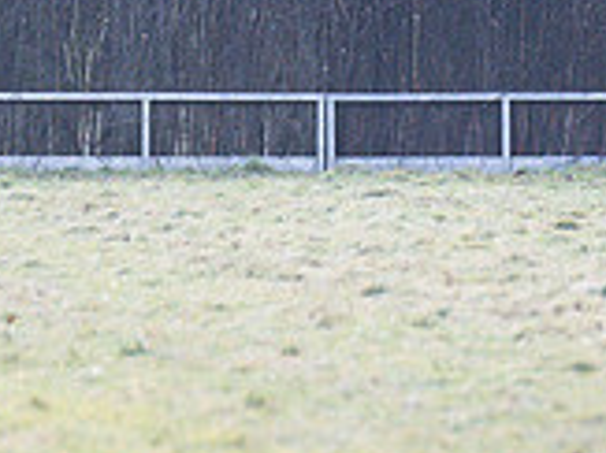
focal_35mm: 1635
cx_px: 592
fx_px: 28602
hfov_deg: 1.2
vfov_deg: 0.9
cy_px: -179
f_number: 3.2
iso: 400
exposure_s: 1/1600
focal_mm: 200
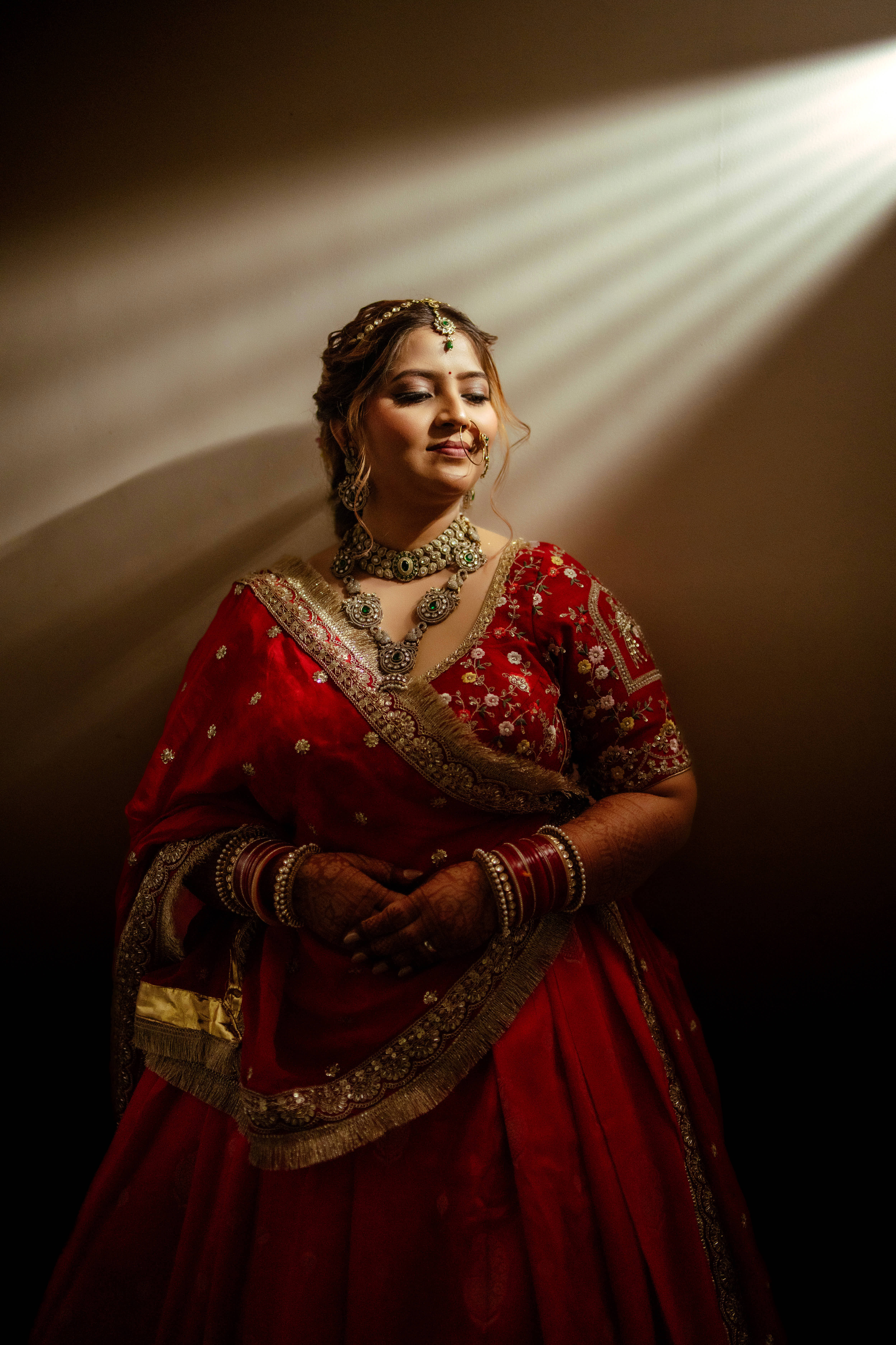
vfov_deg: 54.4
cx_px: 448
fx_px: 1307
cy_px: 672
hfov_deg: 37.9
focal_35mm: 35
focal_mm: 35
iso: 1250
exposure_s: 1/250
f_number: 1.4
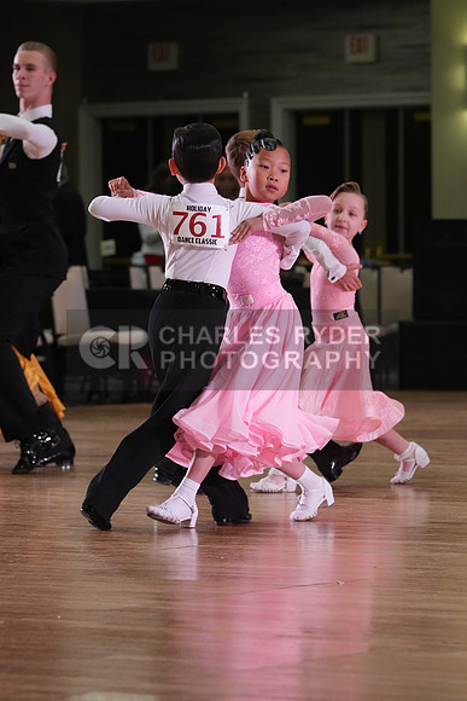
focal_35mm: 200
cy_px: 350
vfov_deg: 10.3
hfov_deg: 6.9
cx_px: 234
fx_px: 3889
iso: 4000
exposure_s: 1/200
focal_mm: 200
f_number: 8
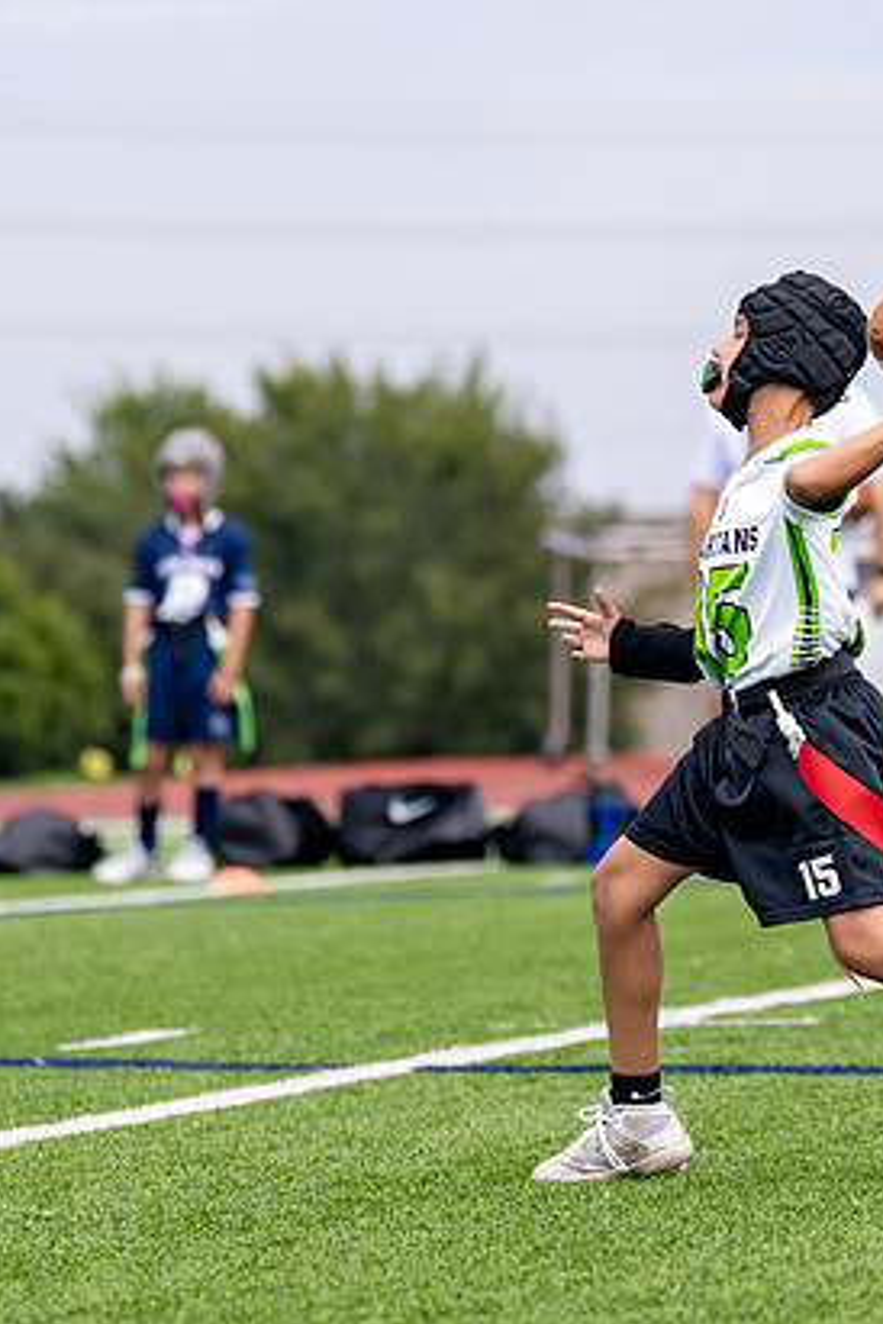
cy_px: 516
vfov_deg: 7.1
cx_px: 921
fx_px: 10632
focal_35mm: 289
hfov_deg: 4.7
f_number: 2.8
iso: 125
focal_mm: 106
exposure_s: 1/2000
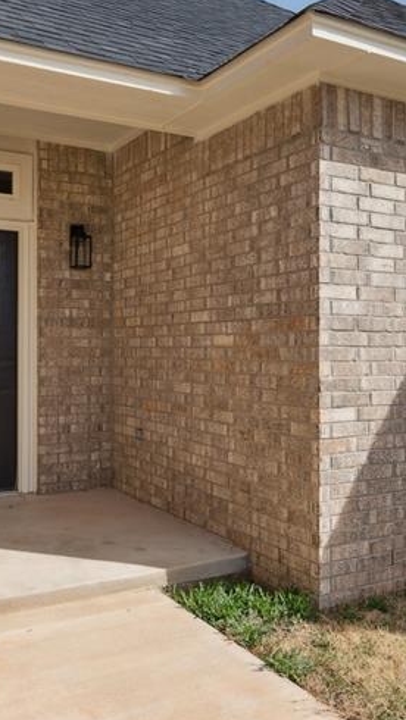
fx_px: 669
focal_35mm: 35
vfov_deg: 56.6
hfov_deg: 33.7
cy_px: 356
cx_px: 197
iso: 200
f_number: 7.1
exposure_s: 1/2000
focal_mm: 16
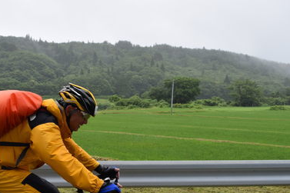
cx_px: 141
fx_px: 346
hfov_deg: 45.4
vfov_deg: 30.6
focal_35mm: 43
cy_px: 147
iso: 400
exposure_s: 1/1250
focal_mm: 18
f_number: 5
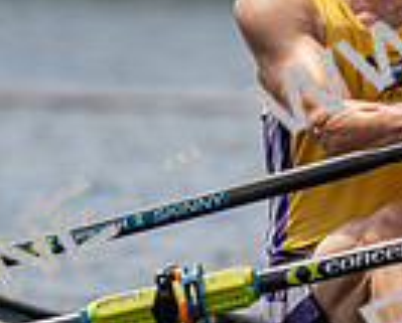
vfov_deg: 1.1
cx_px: 623
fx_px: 17612
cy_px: 143
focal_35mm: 1477
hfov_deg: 1.3
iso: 250
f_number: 6.3
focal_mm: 362
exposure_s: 1/1600
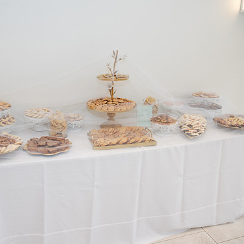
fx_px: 255
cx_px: 98
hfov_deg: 50.8
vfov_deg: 51.1
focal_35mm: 32
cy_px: 120
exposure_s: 1/200
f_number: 4
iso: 450
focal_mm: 24
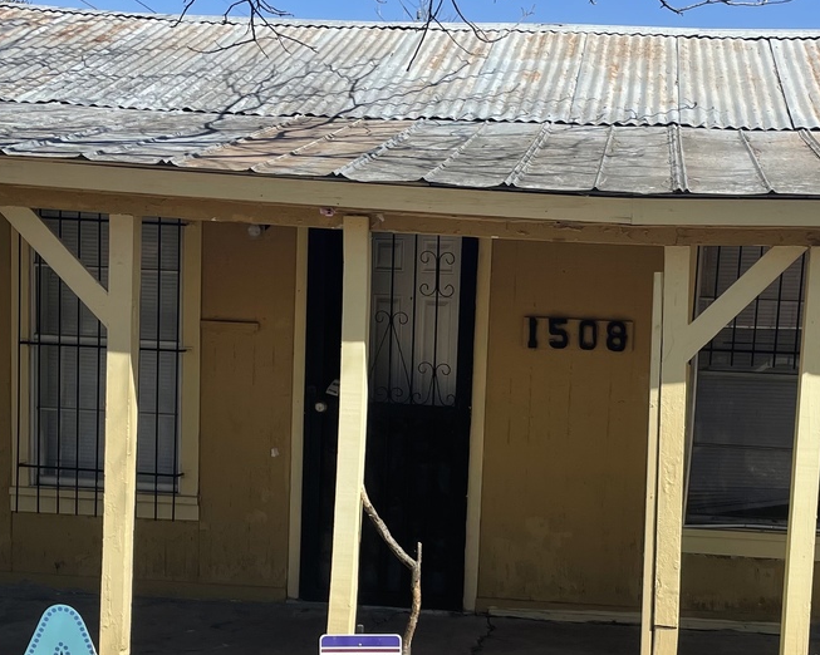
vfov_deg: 26.8
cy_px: 482
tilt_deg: -7.3
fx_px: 1359
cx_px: 544
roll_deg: -2.1
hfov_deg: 33.3
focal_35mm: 56
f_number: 1.6
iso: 32
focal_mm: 4.2
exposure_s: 1/3040
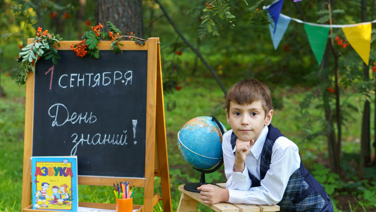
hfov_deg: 26.9
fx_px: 788
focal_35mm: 79
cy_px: 122
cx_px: 188
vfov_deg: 15.3
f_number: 2.5
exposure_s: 1/125
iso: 160
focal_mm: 50
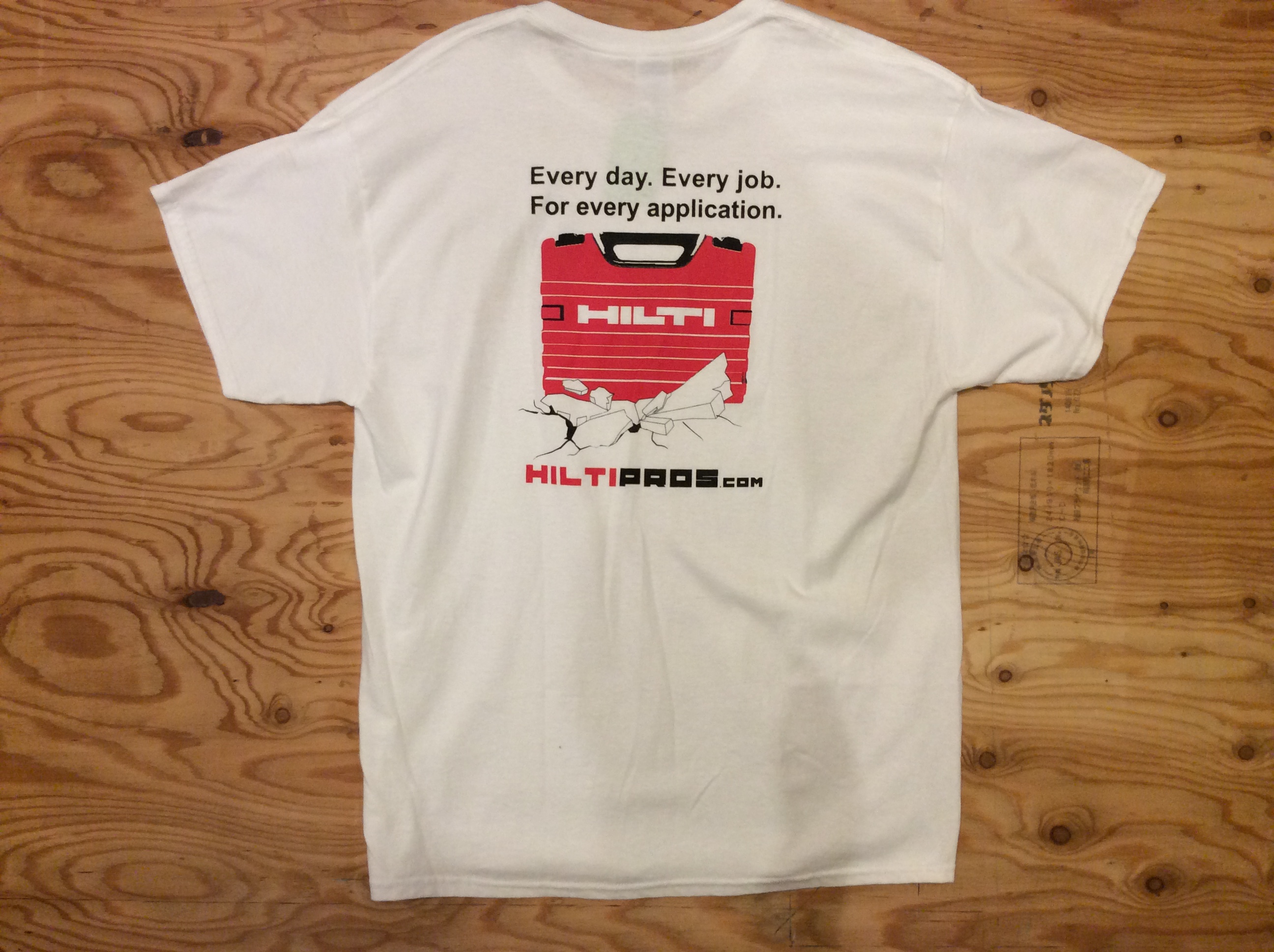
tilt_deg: -65.9
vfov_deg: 44.1
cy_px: 476
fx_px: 1176
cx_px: 637
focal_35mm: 32
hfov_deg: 56.9
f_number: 2.4
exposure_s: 1/24
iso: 80
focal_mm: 3.3
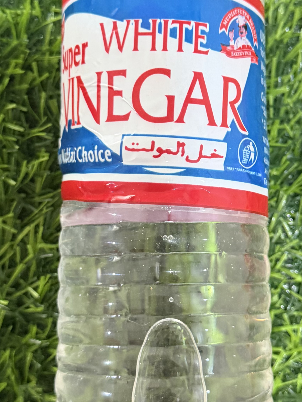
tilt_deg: -81.7
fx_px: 698
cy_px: 176
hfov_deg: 24.4
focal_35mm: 60
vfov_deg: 32.1
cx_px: 187
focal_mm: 6.76
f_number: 1.78
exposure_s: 1/50
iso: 500
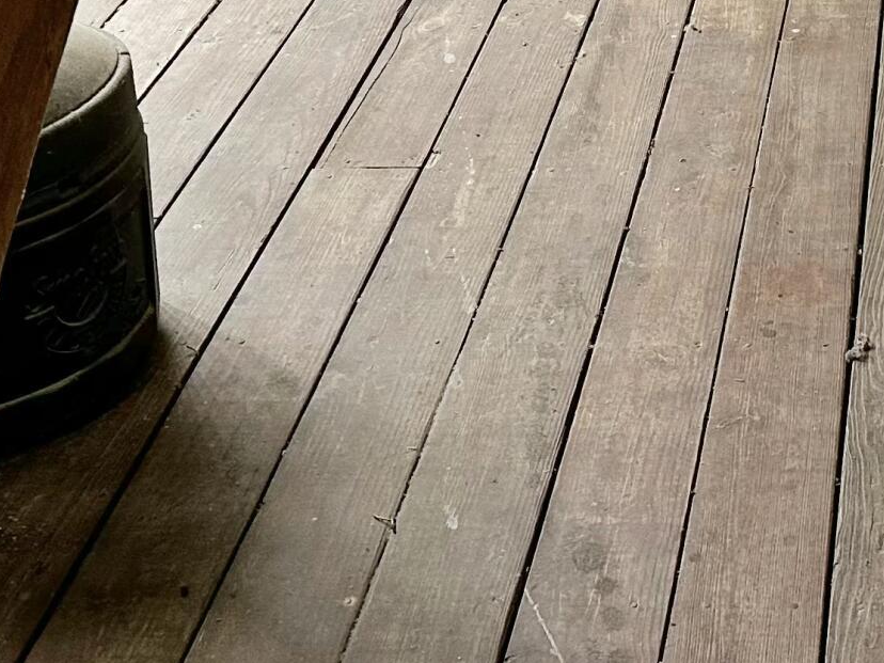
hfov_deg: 21.7
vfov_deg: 14.9
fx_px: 2222
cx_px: 896
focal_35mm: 87
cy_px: -515
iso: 160
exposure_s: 1/121
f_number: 1.78
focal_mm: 6.86
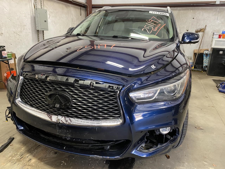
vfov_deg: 53.1
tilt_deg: -16.7
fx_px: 169
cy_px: 84
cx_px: 112
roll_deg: -2.1
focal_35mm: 26
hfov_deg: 67.3
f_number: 1.8
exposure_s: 1/60
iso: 250
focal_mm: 4.25
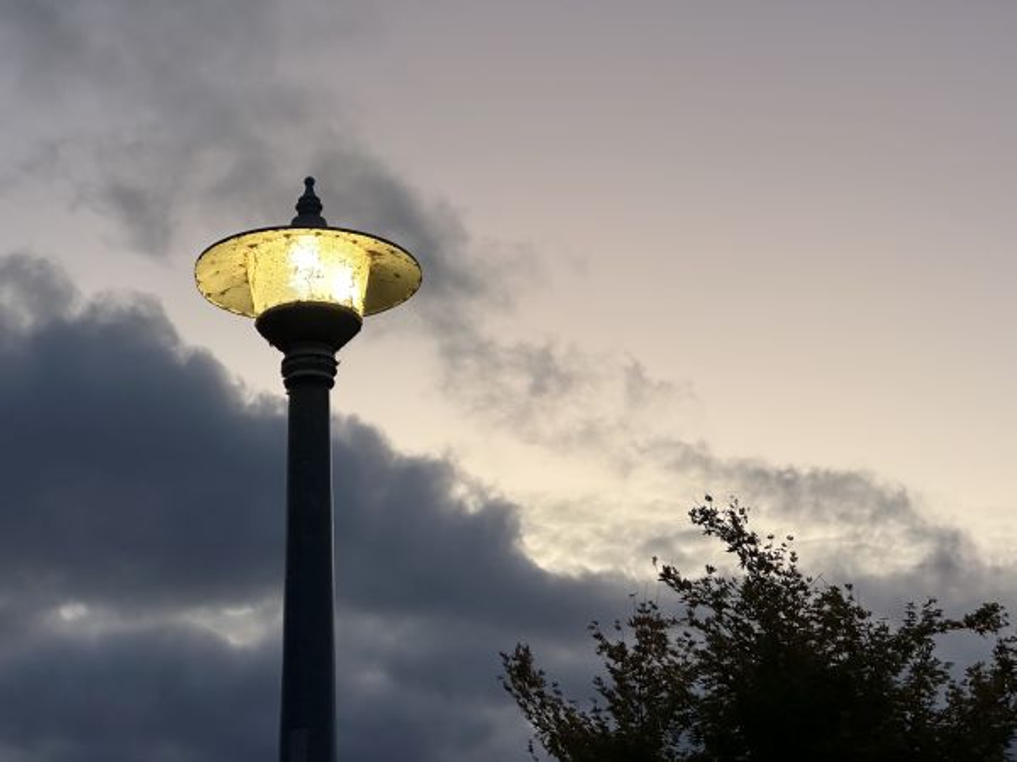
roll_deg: -2.0
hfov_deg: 25.3
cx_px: 508
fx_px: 2262
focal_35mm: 77
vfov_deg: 19.1
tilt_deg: +20.6
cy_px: 381
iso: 160
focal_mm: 9
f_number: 2.8
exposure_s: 1/99
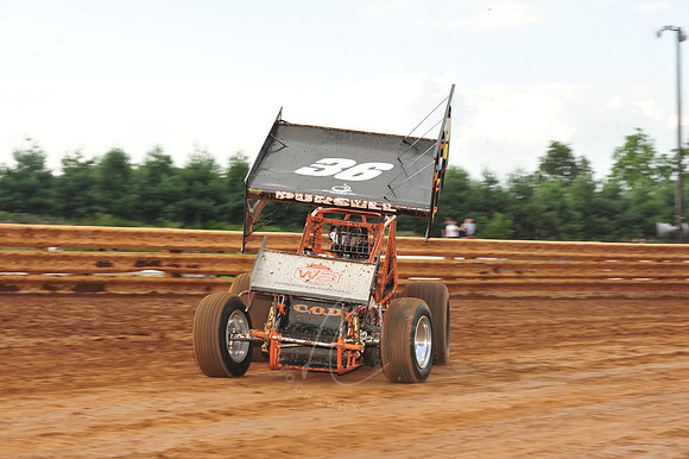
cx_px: 344
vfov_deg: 13.0
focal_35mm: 105
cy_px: 230
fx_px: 2008
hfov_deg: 19.5
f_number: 9
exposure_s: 1/320
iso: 640
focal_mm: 105
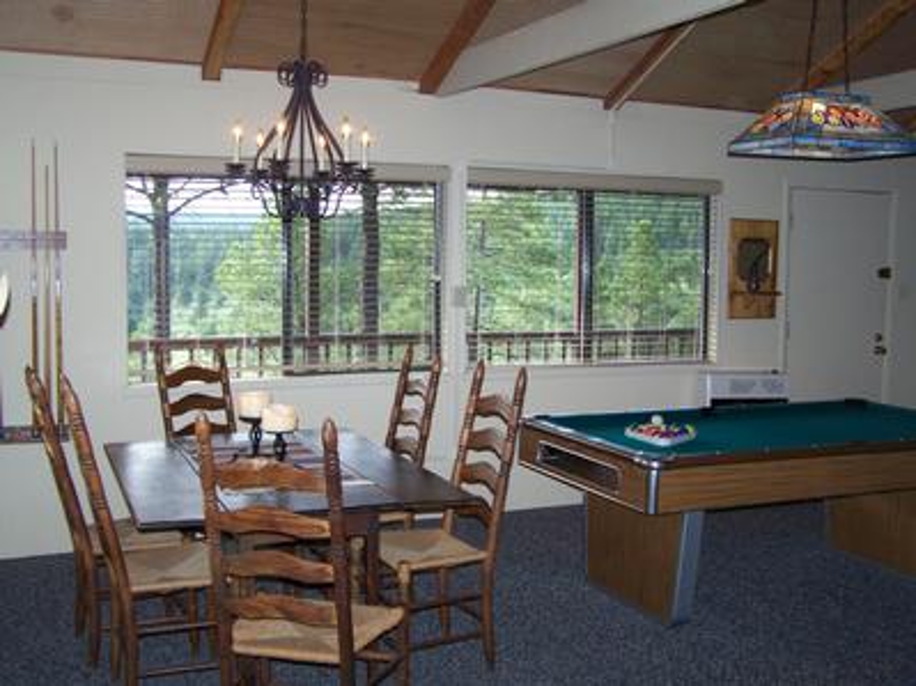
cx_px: 458
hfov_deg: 49.0
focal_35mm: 38
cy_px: 343
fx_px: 1005
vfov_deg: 37.7
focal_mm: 6.3
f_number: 2.8
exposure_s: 1/60
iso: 160
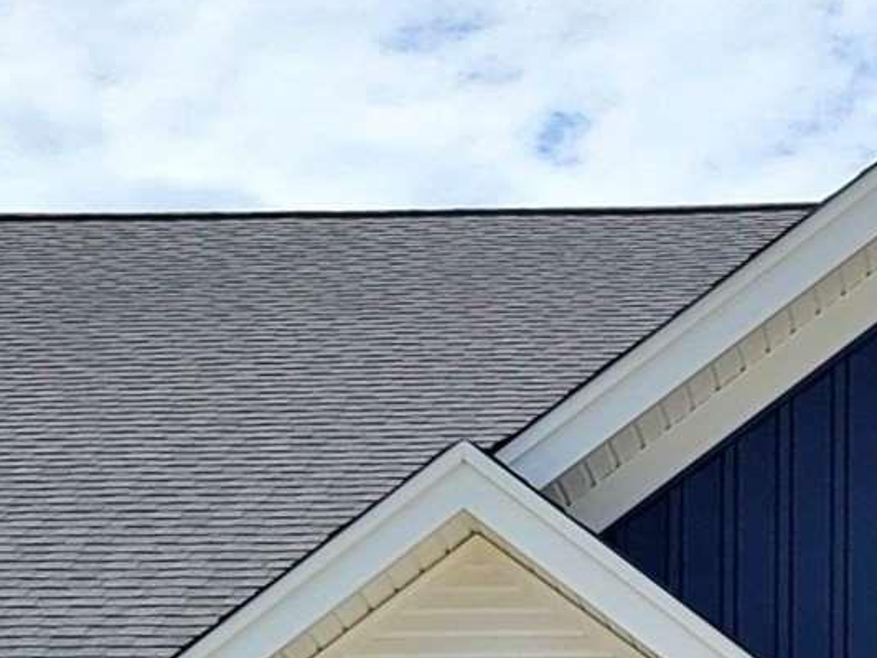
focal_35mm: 150
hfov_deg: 13.0
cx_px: 840
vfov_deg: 9.3
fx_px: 3800
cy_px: 1257
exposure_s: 1/5000
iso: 40
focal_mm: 5.4
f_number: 1.8
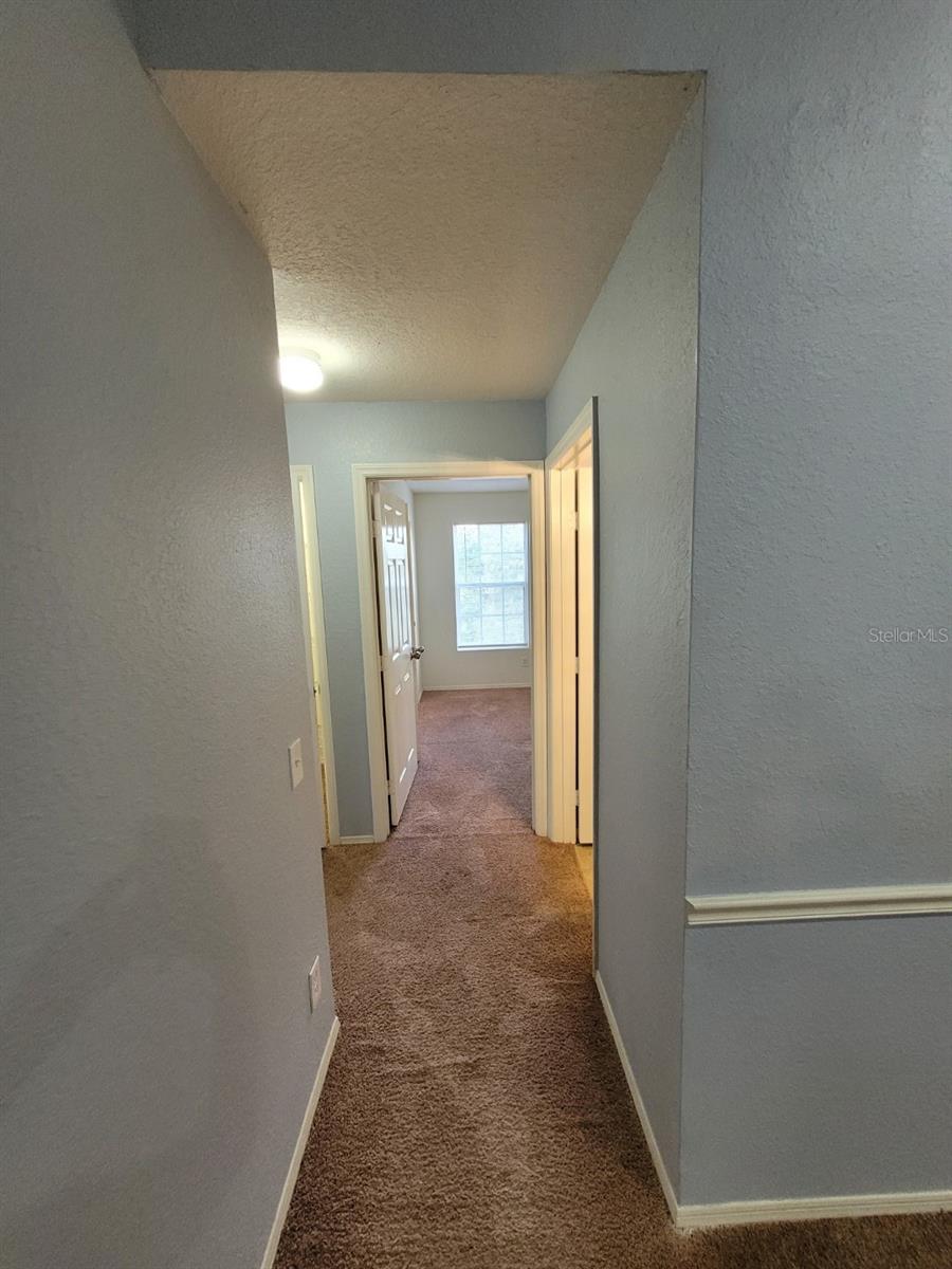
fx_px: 477
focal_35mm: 13
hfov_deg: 89.9
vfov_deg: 106.2
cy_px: 634
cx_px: 476
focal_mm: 1.74
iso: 320
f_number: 2.2
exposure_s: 1/60
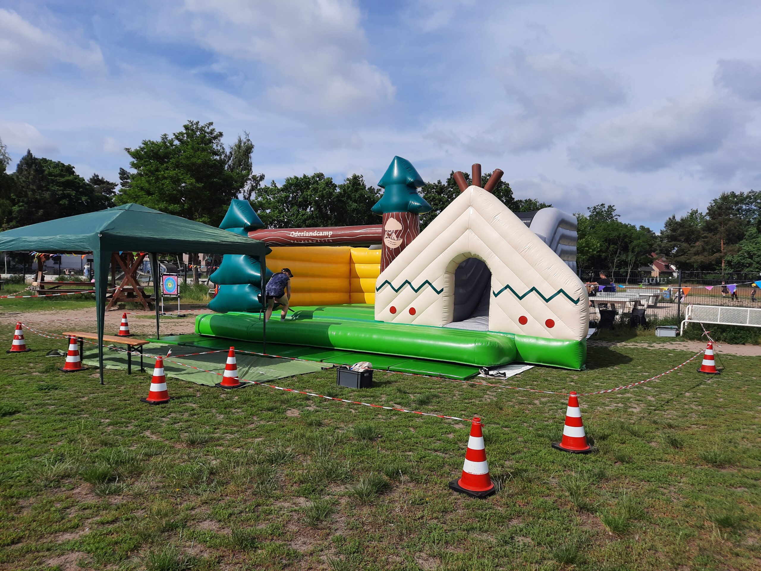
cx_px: 380
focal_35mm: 25
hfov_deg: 69.4
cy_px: 286
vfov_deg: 54.9
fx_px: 550
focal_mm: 4.6
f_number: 2
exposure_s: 1/2398
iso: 32
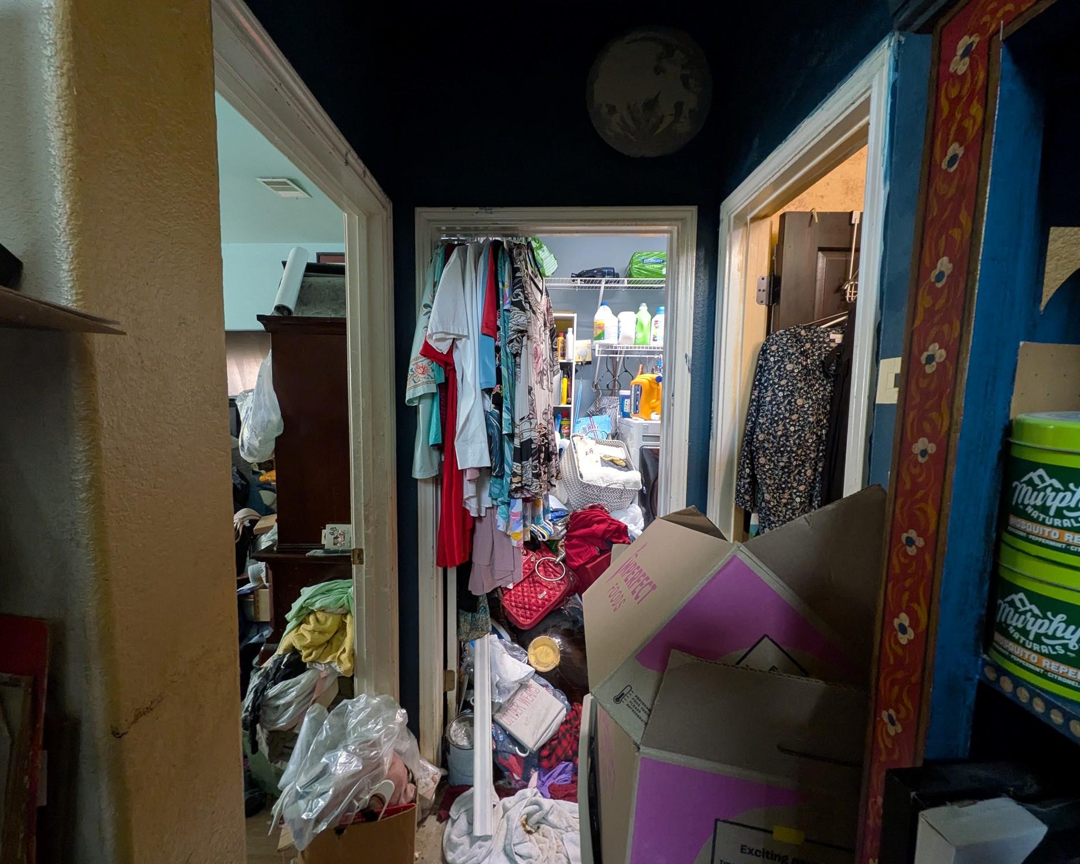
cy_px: 432
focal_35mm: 15
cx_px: 513
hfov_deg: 96.7
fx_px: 479
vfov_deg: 84.0
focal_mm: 1.85
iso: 259
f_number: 2.2
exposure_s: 1/40
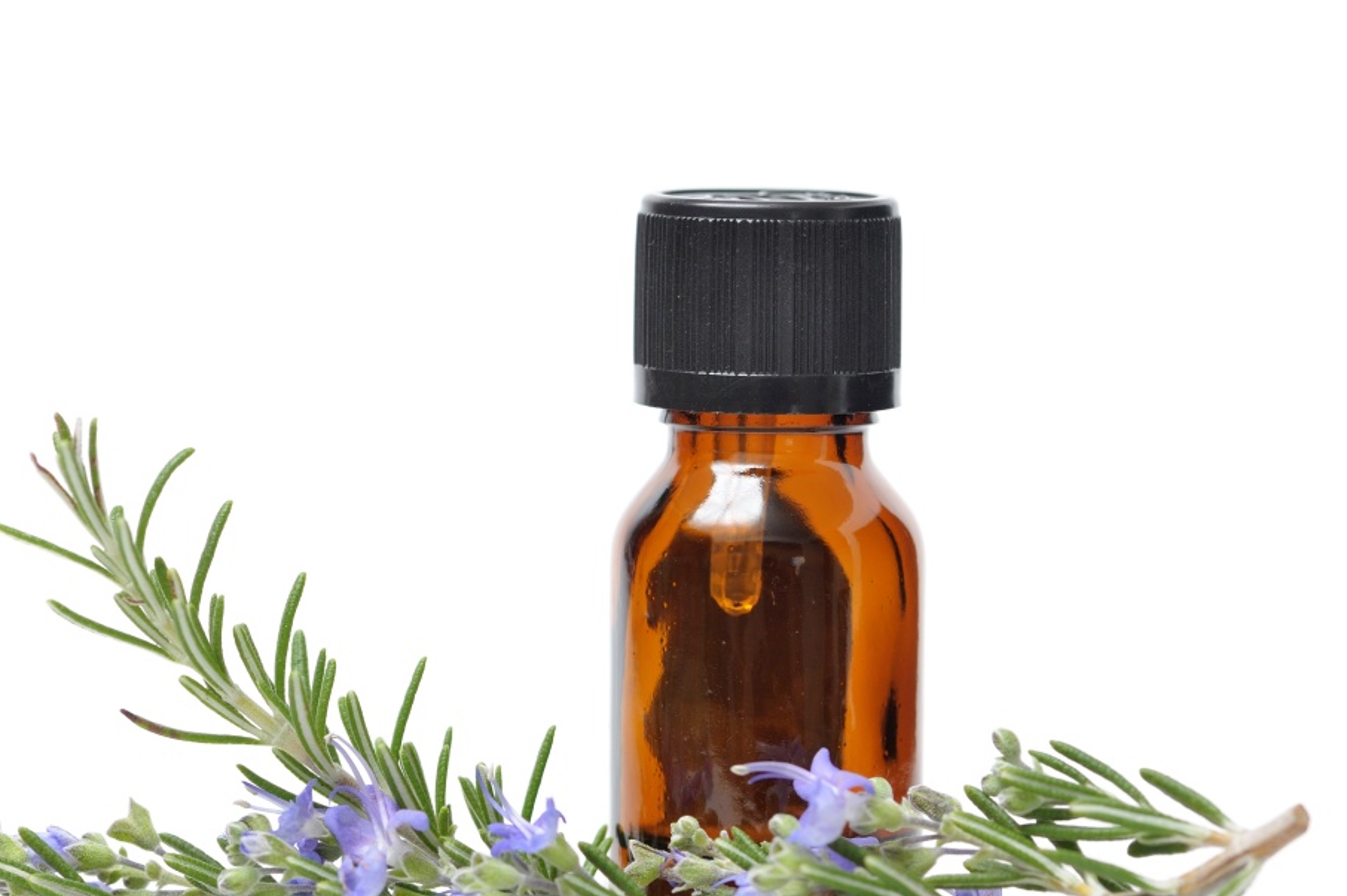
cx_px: 556
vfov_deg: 9.9
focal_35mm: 139
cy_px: 565
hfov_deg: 14.8
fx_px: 5198
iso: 200
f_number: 8
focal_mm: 105
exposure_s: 1/200
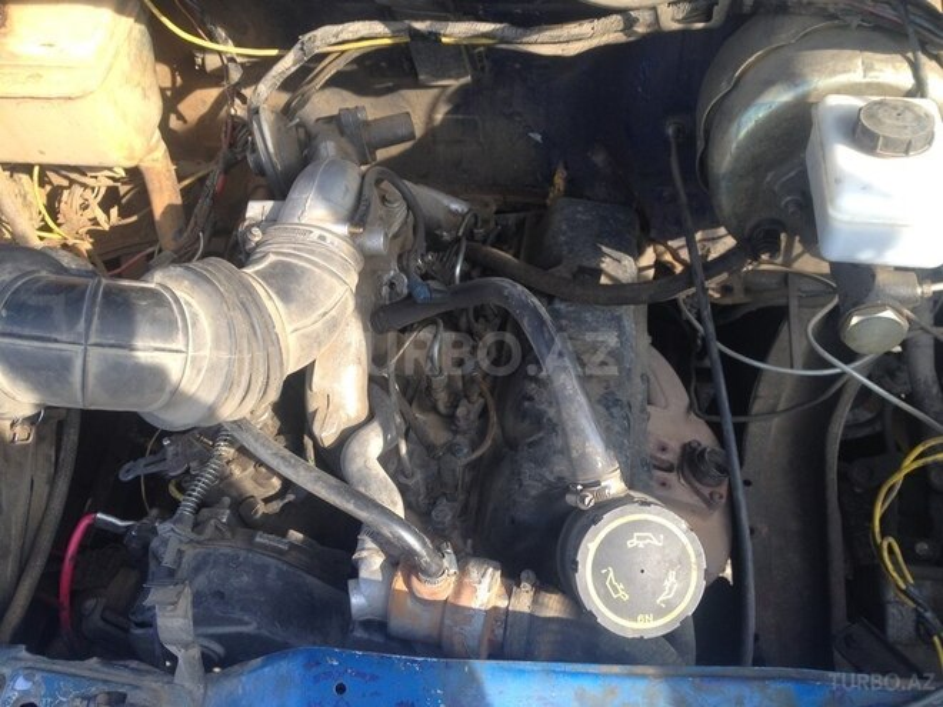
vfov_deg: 40.7
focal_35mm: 35
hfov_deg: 52.6
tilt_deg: -48.1
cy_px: 354
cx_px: 472
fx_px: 953
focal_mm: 4.28
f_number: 2.4
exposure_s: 1/163
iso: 50
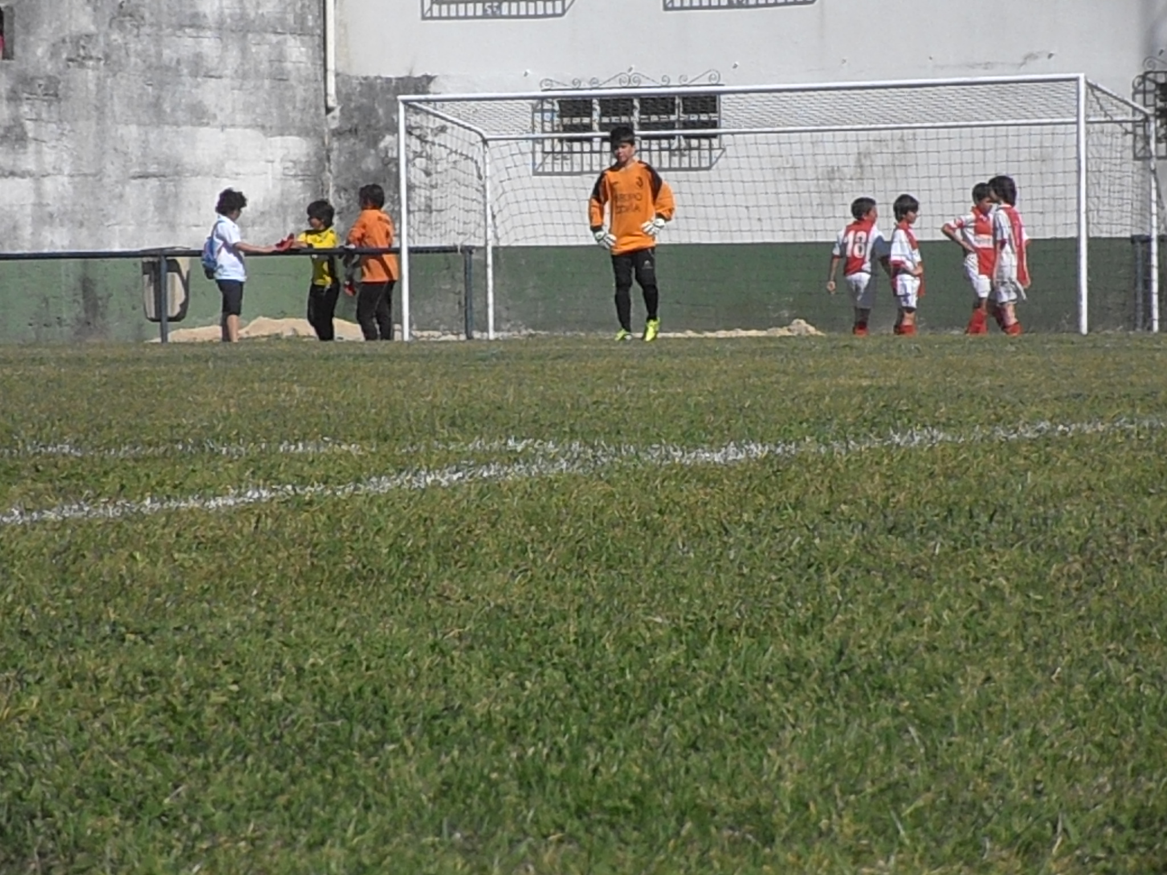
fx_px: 6675
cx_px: 584
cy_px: 438
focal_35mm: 198
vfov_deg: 7.5
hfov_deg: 10.0
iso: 400
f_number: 15
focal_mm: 35.05
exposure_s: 1/500
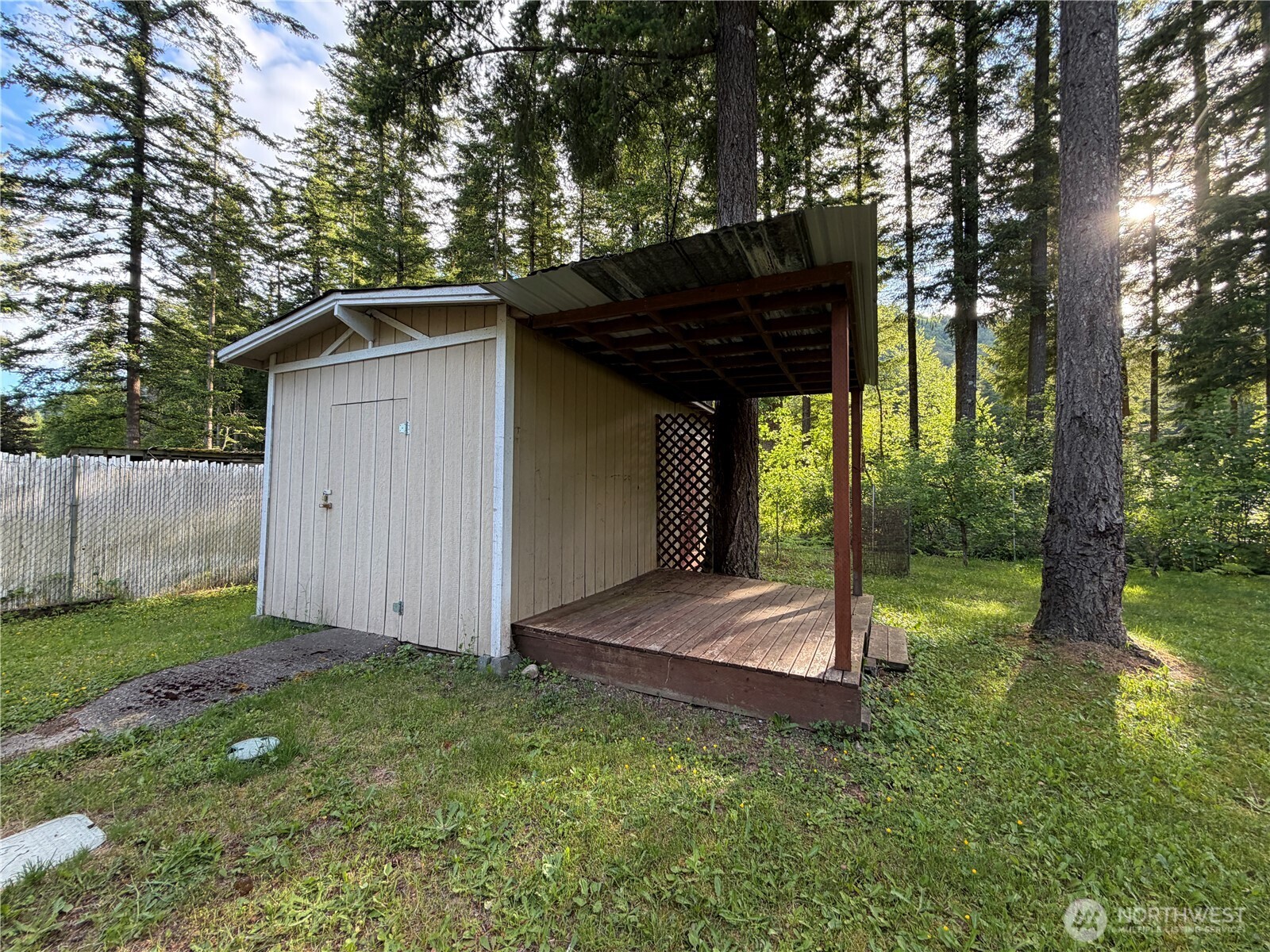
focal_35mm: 14
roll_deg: -1.1
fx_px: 514
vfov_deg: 85.7
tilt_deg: +0.9
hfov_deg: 102.1
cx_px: 635
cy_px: 476
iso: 64
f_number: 2.2
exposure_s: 1/121
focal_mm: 2.22
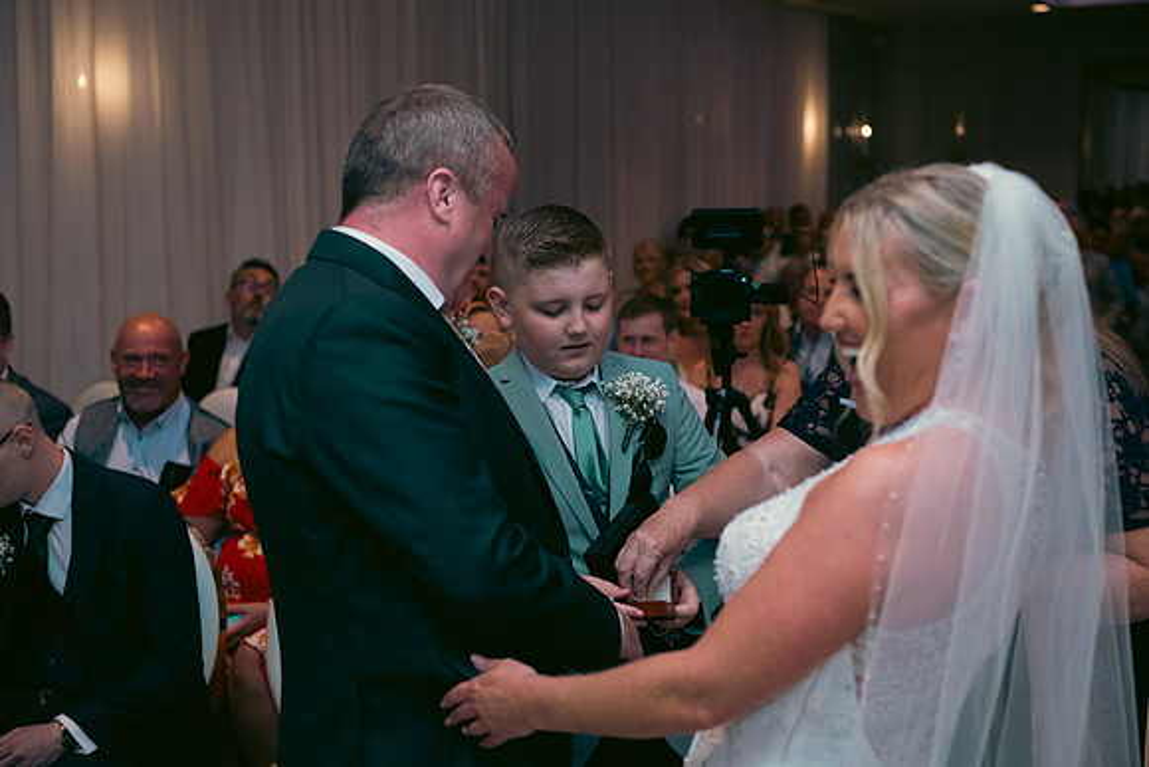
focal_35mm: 56
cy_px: 384
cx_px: 574
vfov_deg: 24.2
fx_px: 1788
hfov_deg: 35.6
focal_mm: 56
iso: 800
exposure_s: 1/160
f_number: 3.5
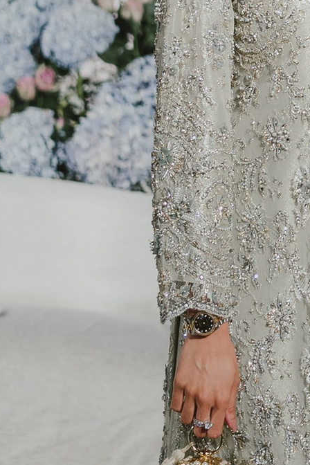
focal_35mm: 200
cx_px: 865
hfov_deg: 6.4
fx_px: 2583
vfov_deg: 10.1
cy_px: -129
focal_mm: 35
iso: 400
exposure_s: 1/160
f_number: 1.8
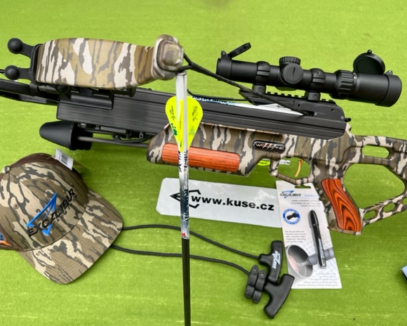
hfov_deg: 62.2
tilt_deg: -55.0
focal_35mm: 28
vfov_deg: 51.5
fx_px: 337
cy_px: 161
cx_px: 196
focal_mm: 5.1
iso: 50
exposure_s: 1/615
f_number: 1.6
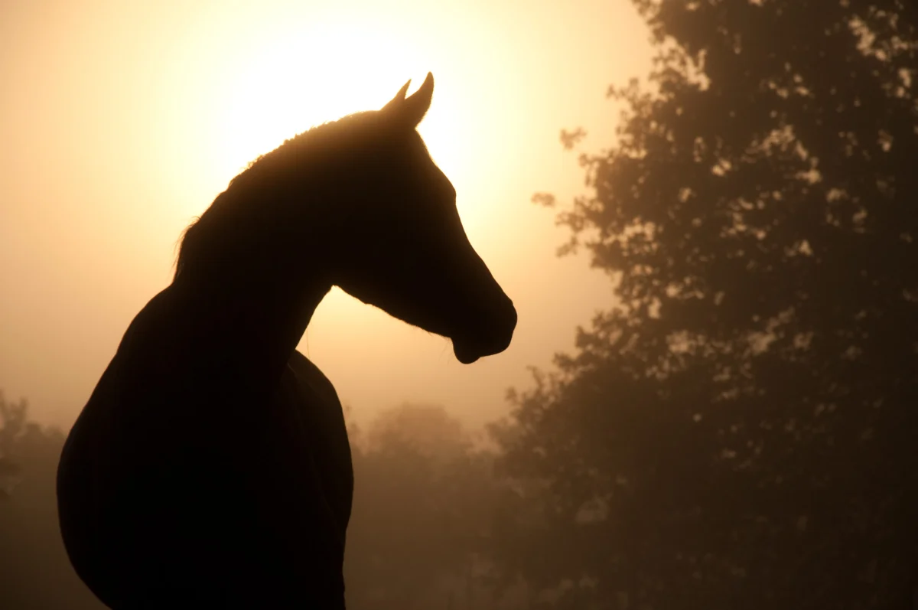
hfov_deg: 13.1
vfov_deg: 8.7
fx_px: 4011
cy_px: 305
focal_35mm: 158
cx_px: 459
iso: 200
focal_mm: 105
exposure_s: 1/1250
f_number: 8
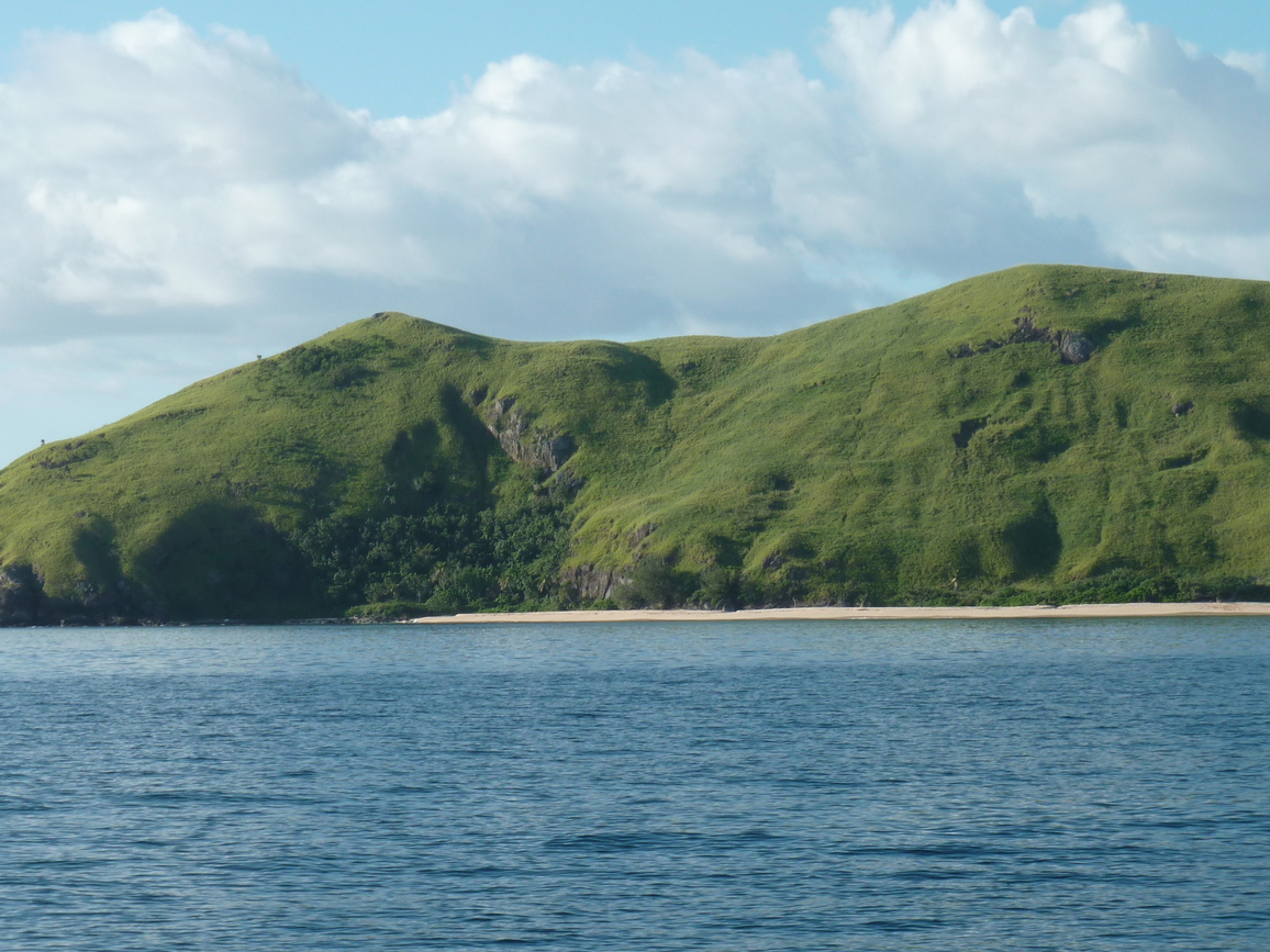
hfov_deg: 18.2
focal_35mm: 108
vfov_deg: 13.7
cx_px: 514
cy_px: 569
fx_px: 3962
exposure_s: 1/400
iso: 80
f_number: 4.2
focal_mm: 12.8
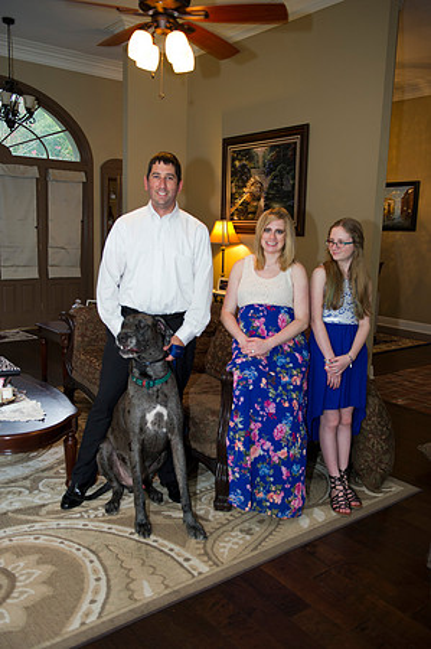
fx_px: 576
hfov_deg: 41.0
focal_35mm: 32
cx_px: 216
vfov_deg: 58.8
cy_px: 324
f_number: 3.2
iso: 1600
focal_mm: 32
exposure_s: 1/100
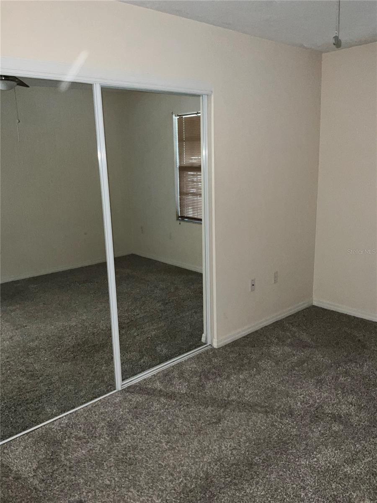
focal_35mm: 29
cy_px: 252
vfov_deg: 61.7
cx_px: 188
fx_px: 421
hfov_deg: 48.2
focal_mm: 3
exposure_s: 1/16
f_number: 1.8
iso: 100
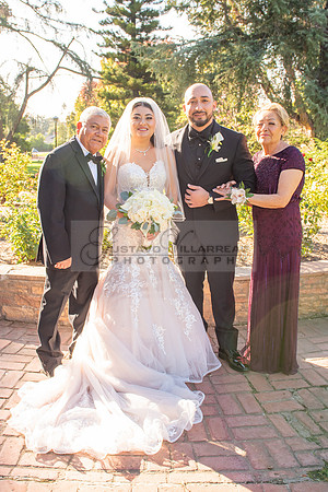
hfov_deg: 33.7
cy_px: 222
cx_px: 144
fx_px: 541
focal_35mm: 40
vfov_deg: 48.9
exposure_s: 1/250
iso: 200
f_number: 5.6
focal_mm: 24
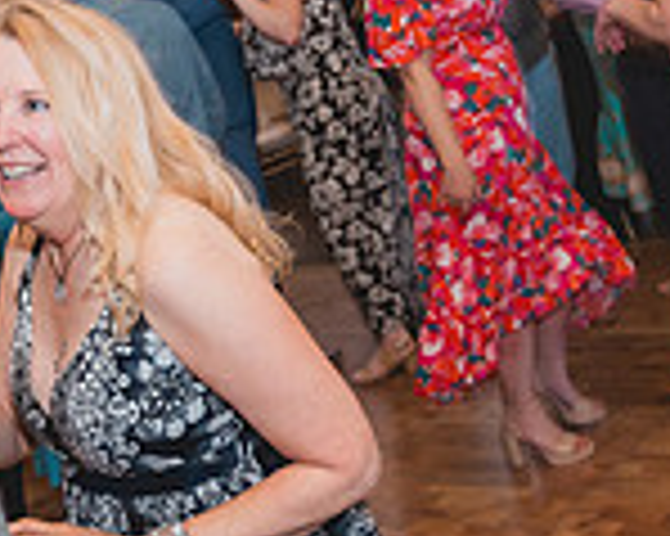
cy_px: 304
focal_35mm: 62
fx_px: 1229
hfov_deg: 28.1
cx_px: -45
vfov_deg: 24.6
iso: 1000
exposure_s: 1/25
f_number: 2.8
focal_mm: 17
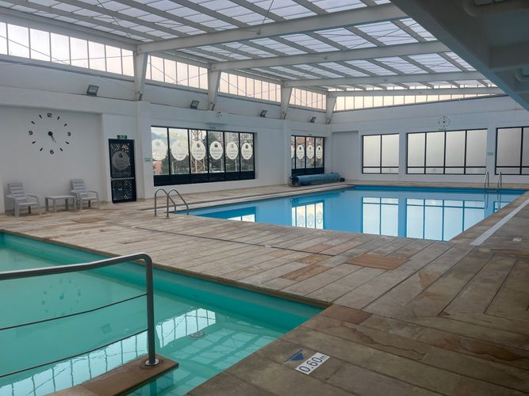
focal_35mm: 26
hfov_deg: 67.3
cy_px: 198
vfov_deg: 53.0
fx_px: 397
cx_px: 264
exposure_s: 1/122
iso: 50
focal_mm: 5.1
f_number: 1.6
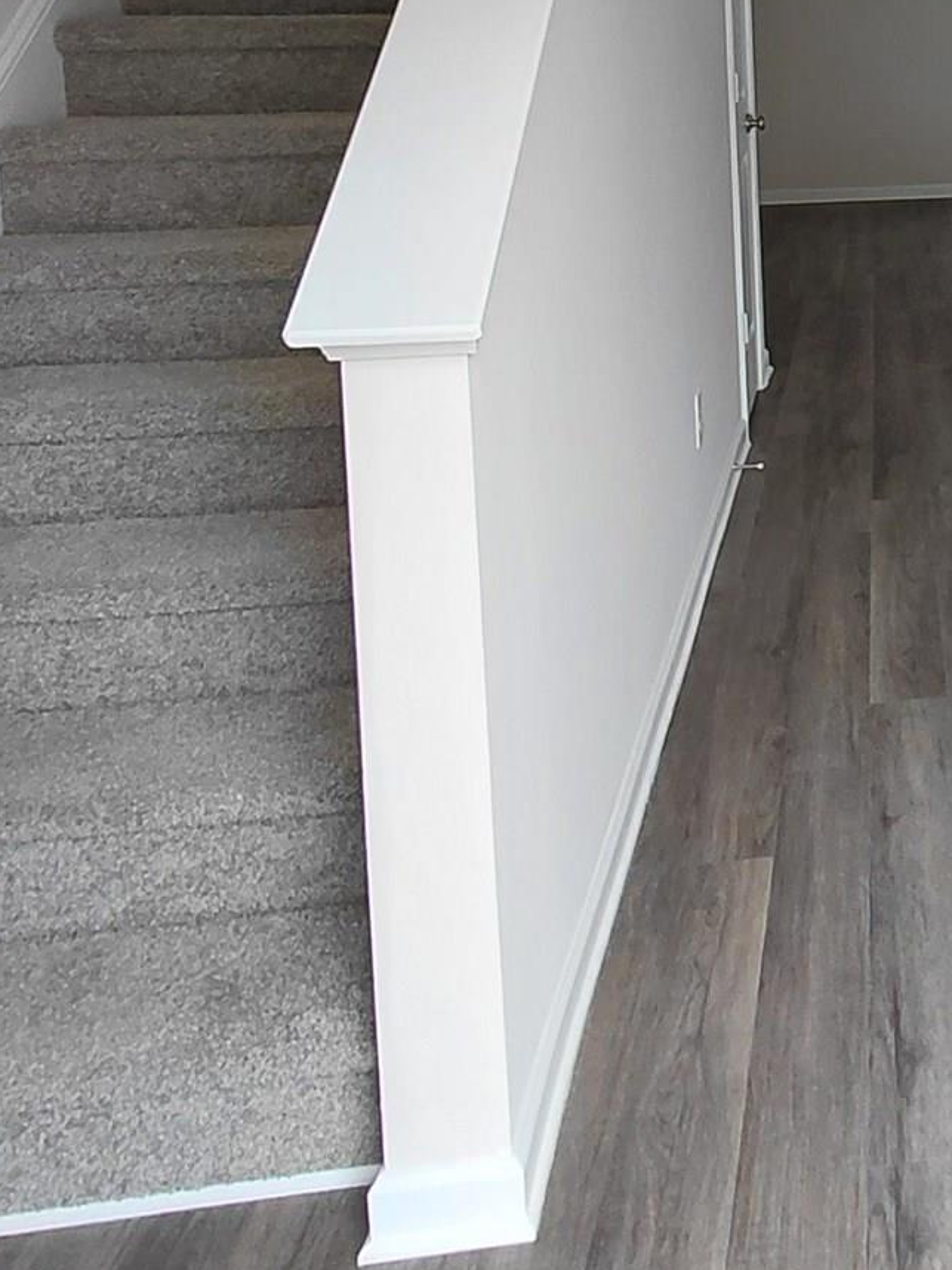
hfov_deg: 28.8
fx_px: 1576
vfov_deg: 40.8
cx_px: 1167
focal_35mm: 43
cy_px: 150
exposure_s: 1/120
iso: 50
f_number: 2.2
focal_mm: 1.64
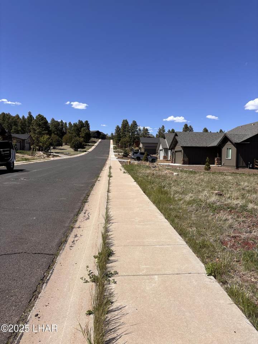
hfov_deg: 53.1
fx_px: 258
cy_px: 172
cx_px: 129
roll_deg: -0.7
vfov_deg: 67.3
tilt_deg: -2.1
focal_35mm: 26
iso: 50
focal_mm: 5.96
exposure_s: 1/4630
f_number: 1.6
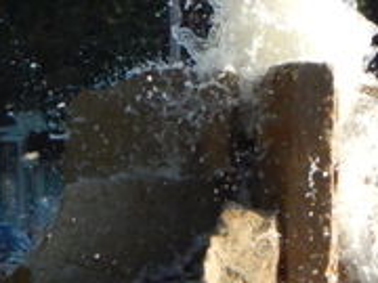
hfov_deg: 5.7
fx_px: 3811
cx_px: 416
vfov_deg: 4.2
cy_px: -92
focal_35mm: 349
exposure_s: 1/1250
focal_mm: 23.4
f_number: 9.6
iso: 1600
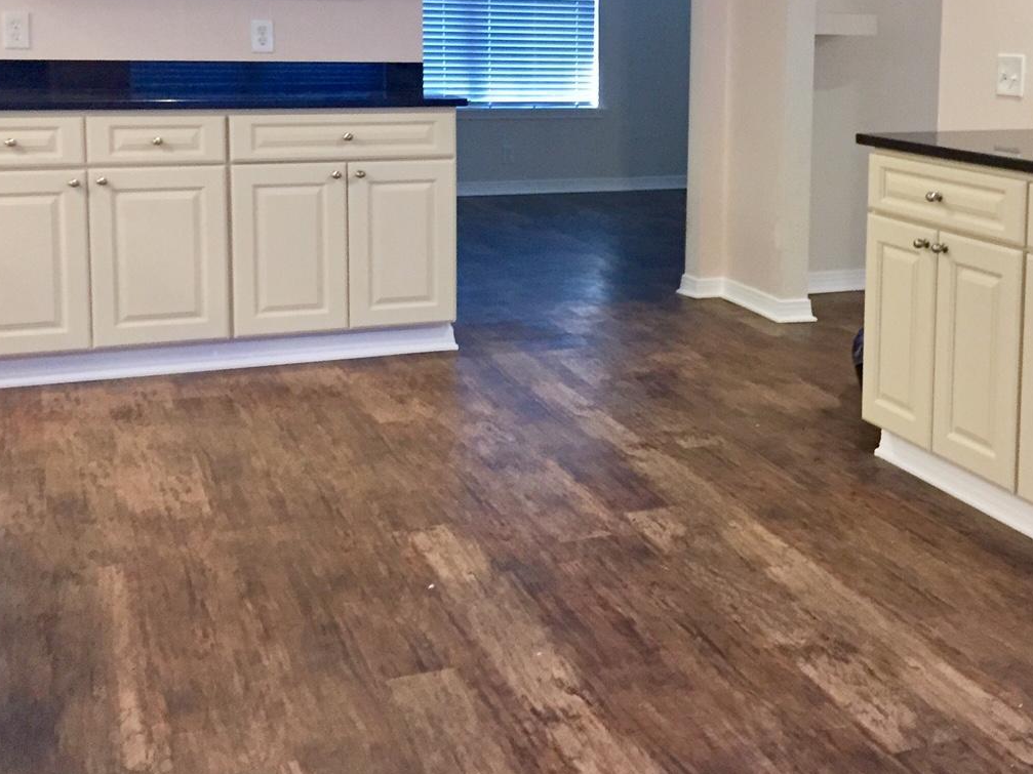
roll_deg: -0.3
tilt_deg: -7.7
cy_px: 192
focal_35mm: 47
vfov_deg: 30.4
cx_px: 694
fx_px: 1402
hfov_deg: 39.9
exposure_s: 1/30
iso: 250
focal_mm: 4.15
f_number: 2.2
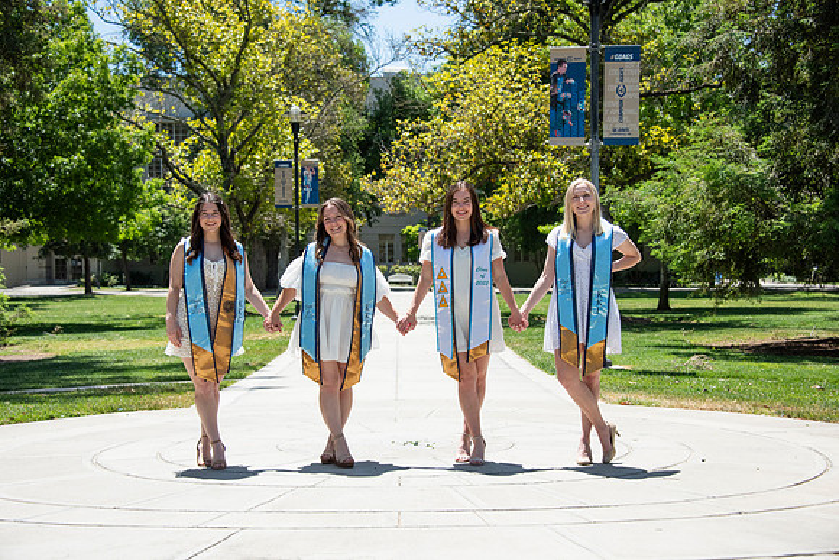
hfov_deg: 32.4
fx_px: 1445
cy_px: 280
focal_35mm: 62
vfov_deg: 21.9
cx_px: 420
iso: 500
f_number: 5.6
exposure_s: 1/2500
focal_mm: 62
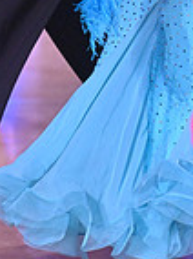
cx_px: 185
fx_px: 3959
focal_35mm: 531
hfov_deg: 2.8
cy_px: -155
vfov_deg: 3.7
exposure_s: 1/400
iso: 4000
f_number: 5
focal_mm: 135
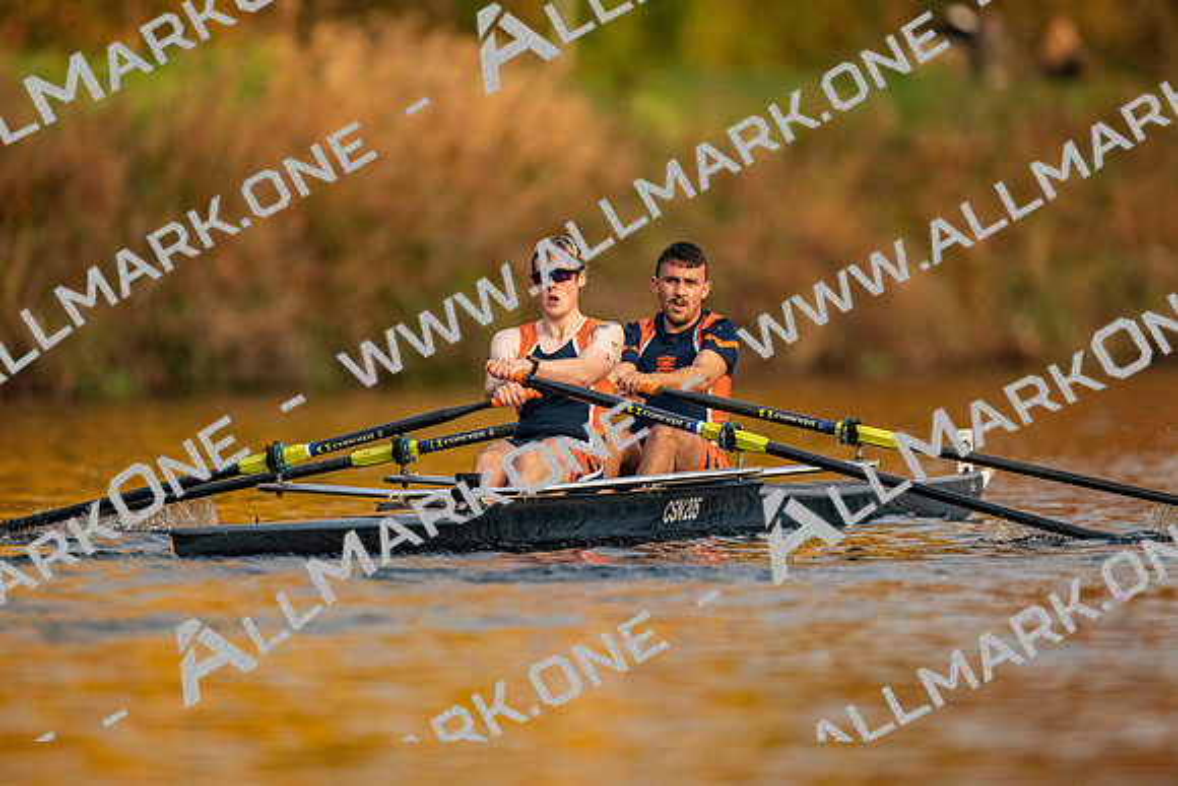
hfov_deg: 3.4
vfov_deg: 2.3
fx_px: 19637
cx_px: 589
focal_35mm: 600
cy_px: 393
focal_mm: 600
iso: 3200
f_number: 4
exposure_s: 1/2500
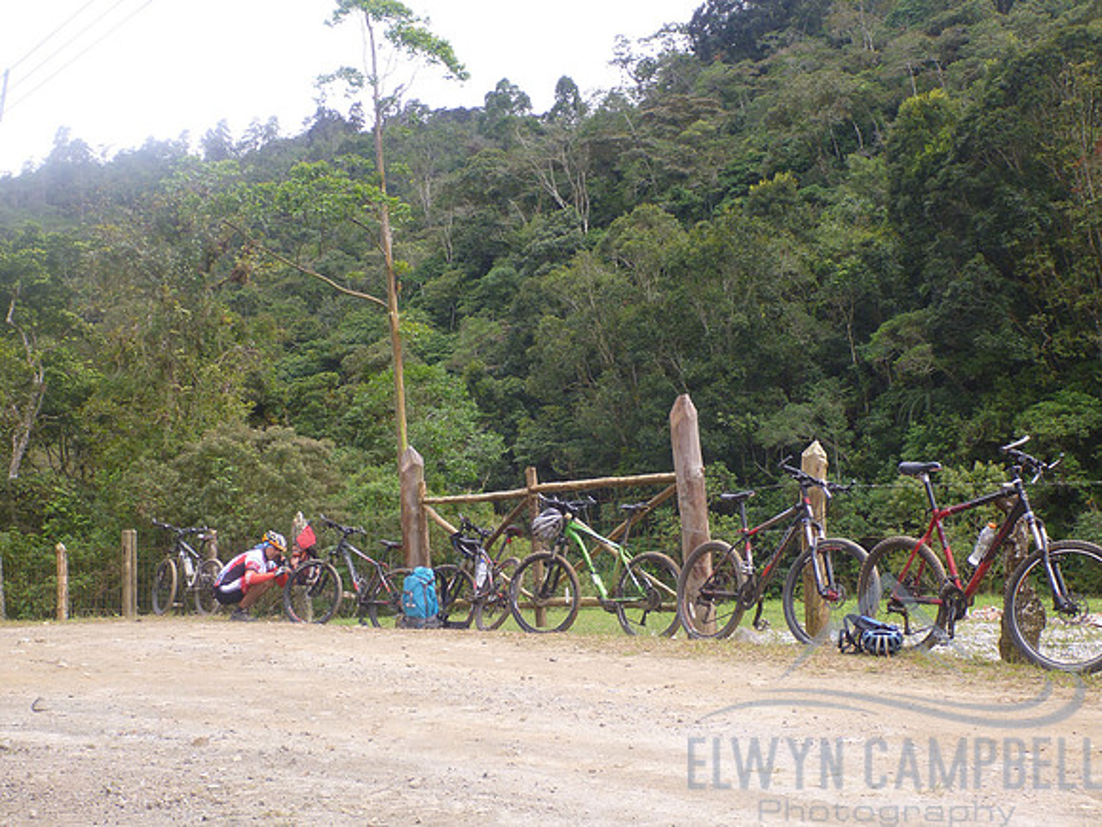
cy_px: 414
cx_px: 551
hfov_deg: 40.4
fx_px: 1496
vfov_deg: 30.9
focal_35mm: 47
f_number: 4.5
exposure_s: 1/125
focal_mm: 8.4
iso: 100
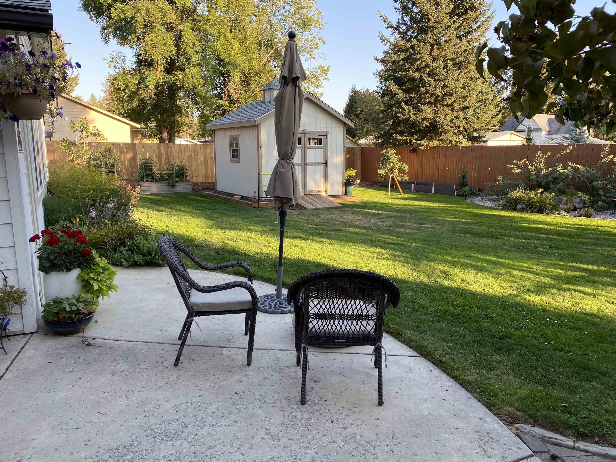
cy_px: 231
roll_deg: +0.2
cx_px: 308
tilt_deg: -9.4
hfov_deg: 67.3
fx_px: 463
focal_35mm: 26
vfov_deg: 53.1
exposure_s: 1/205
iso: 32
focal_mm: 4.25
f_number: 1.8
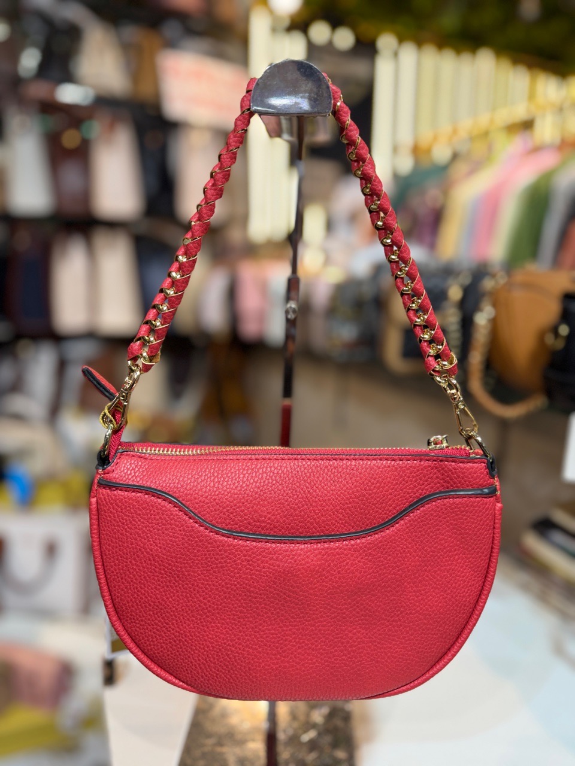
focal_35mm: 24
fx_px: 532
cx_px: 288
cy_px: 383
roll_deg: -1.6
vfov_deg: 71.6
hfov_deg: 56.8
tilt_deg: -11.4
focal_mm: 6.76
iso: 64
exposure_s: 1/100
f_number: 1.78
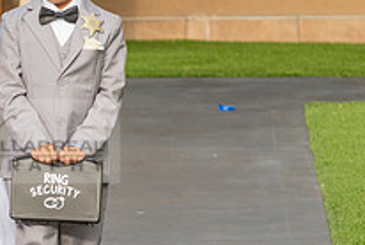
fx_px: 7209
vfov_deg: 1.9
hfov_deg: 2.9
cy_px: 231
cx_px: -92
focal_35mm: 710
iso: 400
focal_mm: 200
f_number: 6.3
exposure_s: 1/500
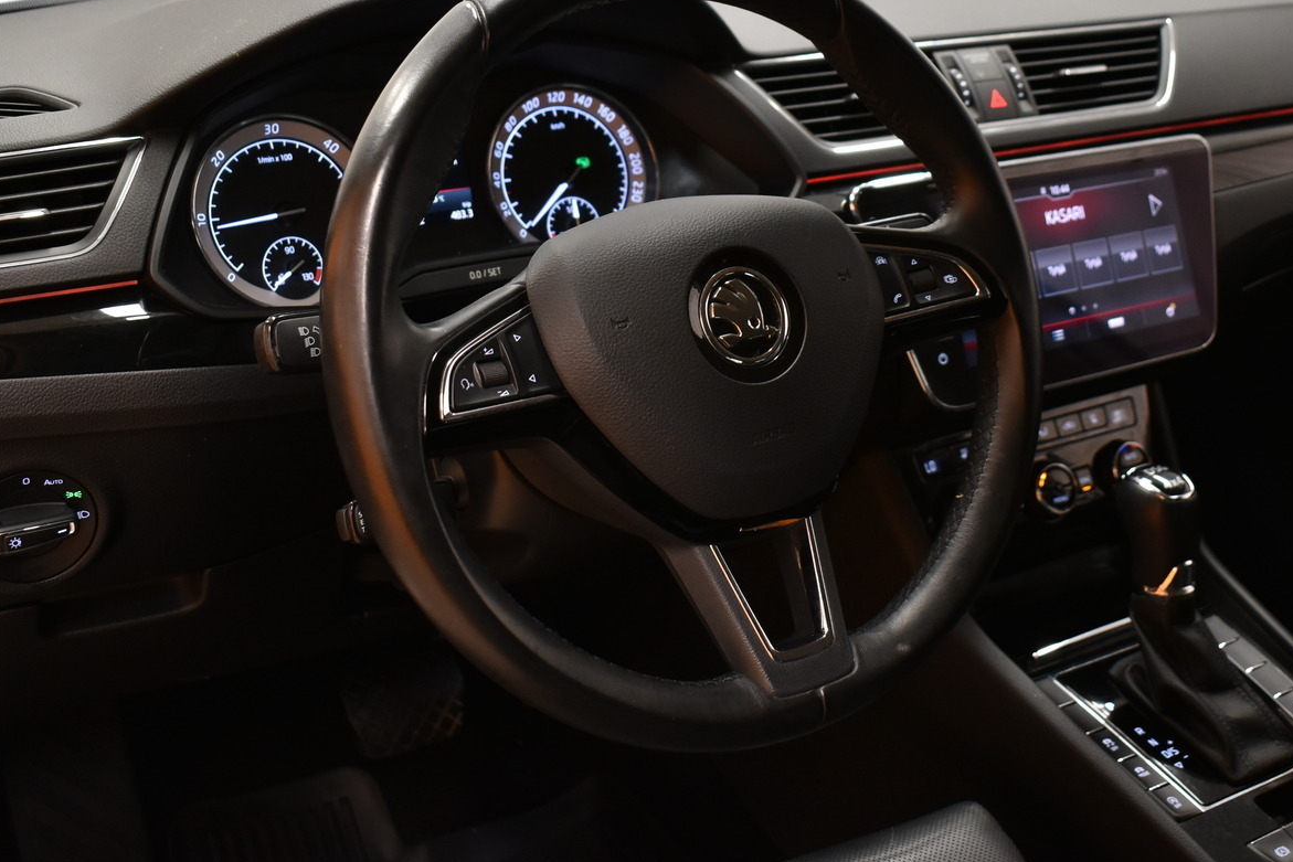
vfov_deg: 28.2
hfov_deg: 41.3
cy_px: 349
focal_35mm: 48
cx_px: 709
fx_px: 1713
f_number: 3.8
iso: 1000
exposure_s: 1/40
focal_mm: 23
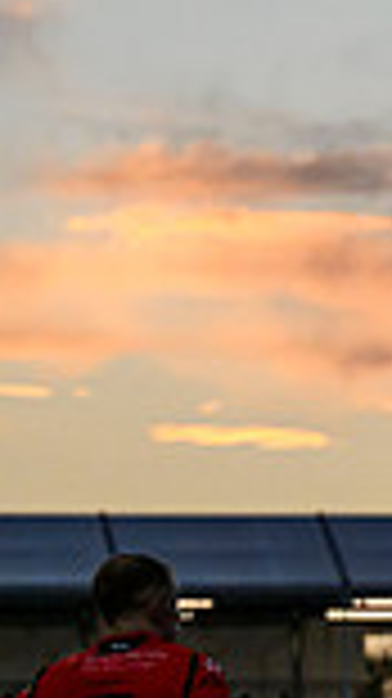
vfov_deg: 6.4
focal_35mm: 336
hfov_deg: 3.5
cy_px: 538
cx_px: 1472
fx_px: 6219
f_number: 2.8
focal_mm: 70
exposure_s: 1/10000
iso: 2500
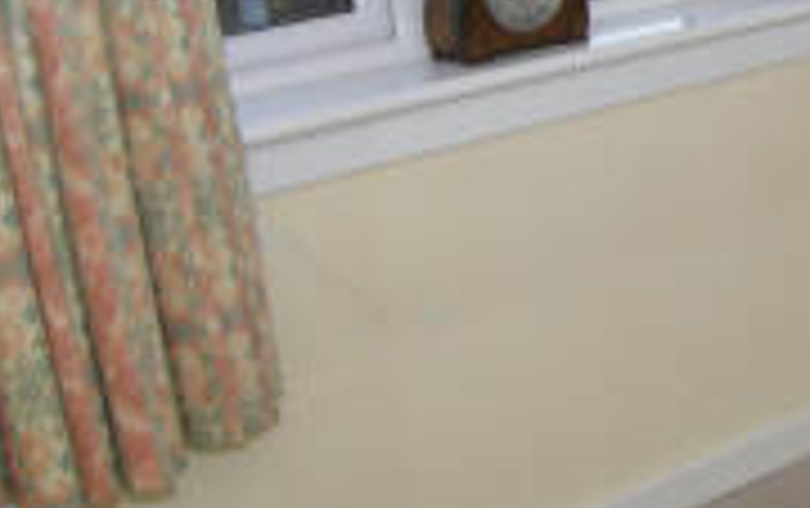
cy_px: 191
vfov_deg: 10.9
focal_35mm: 120
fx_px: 2652
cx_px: 1123
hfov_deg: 16.2
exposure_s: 1/30
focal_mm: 7.5
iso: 64
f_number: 2.7
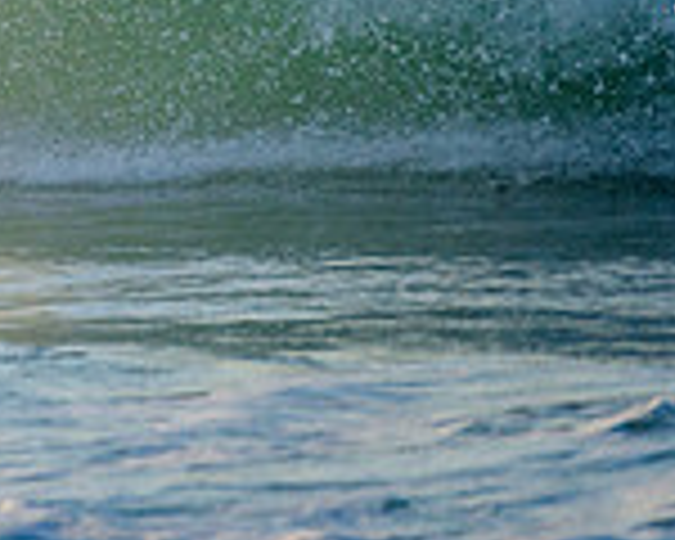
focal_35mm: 1813
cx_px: -423
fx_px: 36219
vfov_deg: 0.9
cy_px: -223
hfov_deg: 1.1
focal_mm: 500
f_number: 5.6
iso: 450
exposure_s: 1/2000
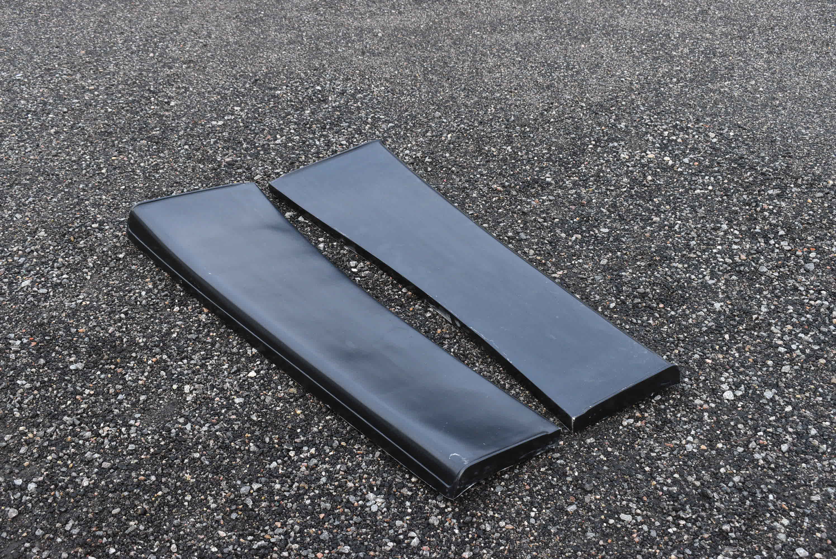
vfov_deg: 31.9
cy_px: 280
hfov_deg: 46.4
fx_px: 976
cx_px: 418
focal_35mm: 42
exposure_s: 1/250
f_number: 8
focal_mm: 28
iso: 1250
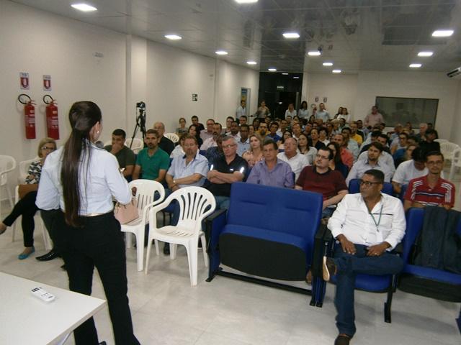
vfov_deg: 53.1
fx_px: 346
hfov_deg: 67.3
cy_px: 172
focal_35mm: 26
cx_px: 230
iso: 125
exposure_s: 1/30
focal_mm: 4.7
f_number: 2.8
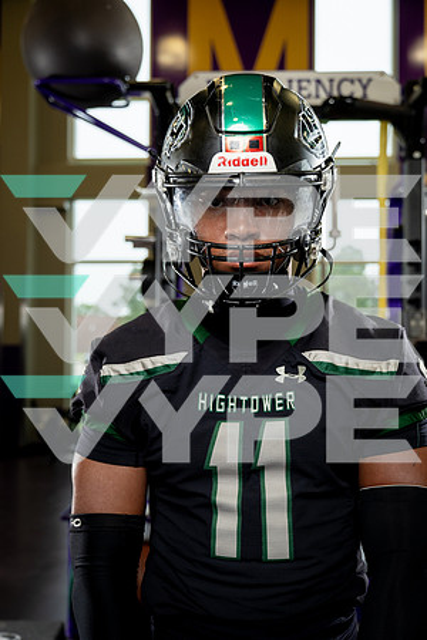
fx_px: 712
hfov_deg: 33.4
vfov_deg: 48.5
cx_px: 214
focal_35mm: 40
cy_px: 320
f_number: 4
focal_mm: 40
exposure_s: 1/250
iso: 640
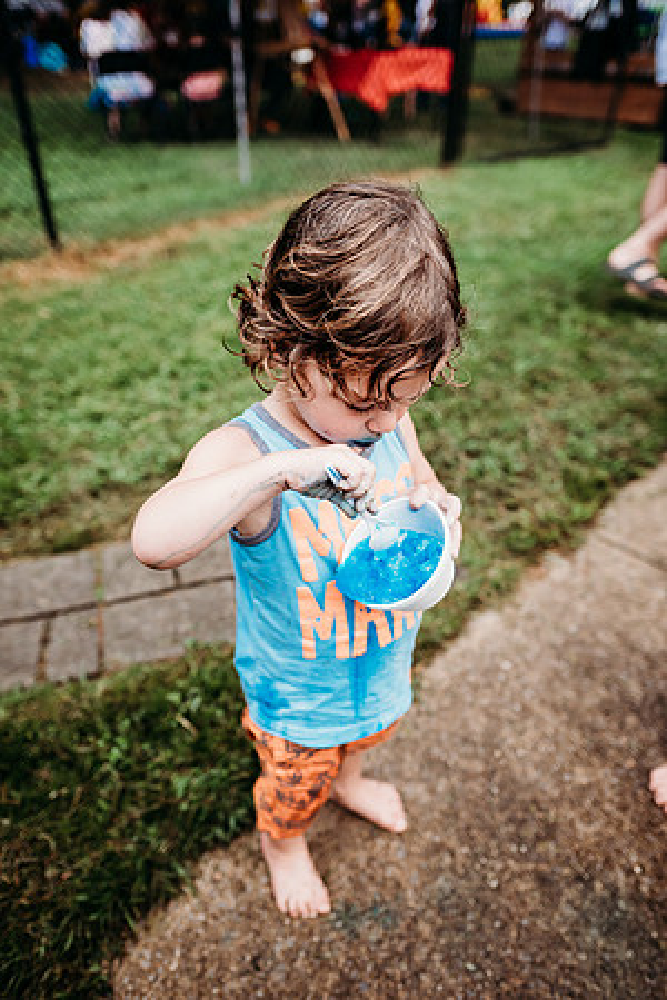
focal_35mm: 24
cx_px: 334
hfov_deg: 53.1
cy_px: 500
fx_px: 667
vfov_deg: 73.7
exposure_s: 1/250
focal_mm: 24
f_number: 2.5
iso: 160
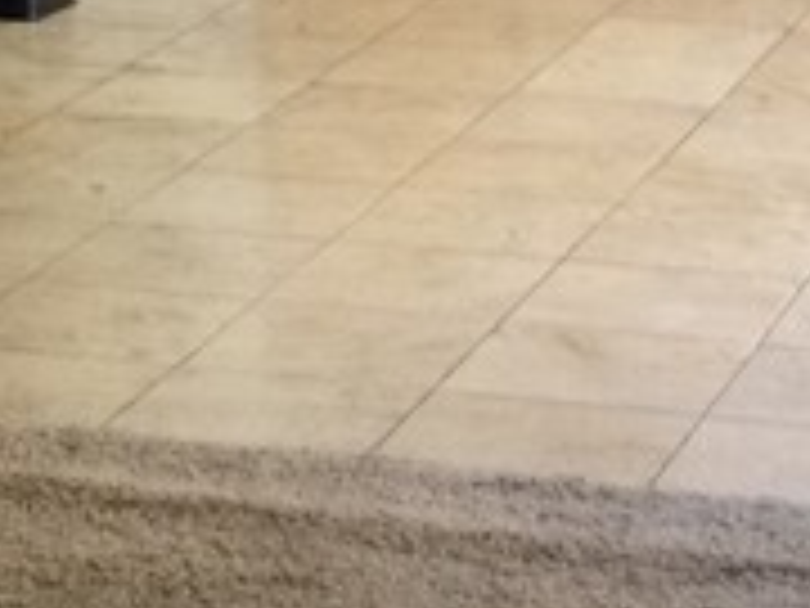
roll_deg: -0.6
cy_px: -748
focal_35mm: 176
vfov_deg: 7.9
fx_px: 4118
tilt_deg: -2.3
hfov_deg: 11.0
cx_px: -189
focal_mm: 3.3
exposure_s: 1/30
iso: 100
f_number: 2.4
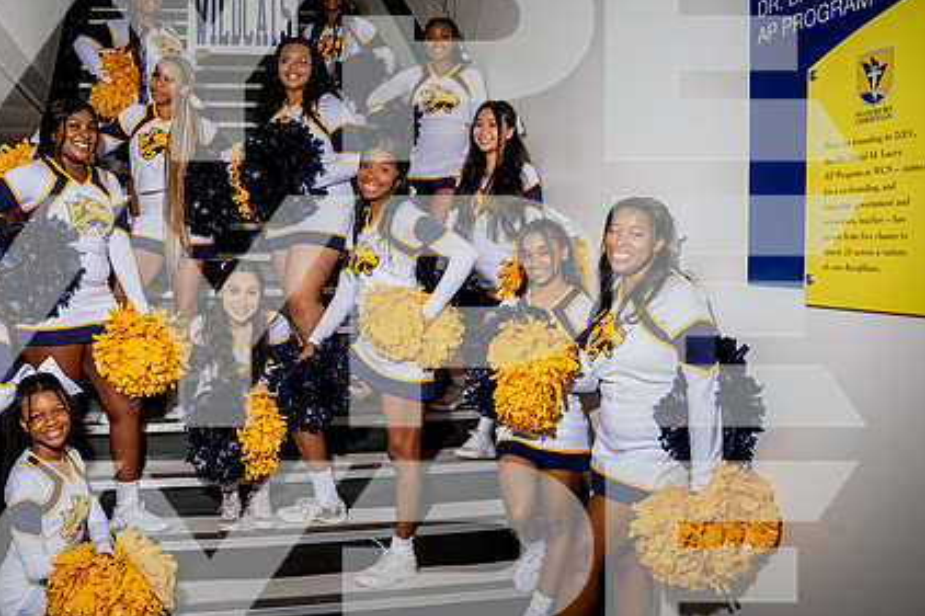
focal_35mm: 33
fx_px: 848
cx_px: 307
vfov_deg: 39.9
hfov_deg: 56.0
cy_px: 312
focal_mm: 24
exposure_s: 1/250
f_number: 5.6
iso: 250
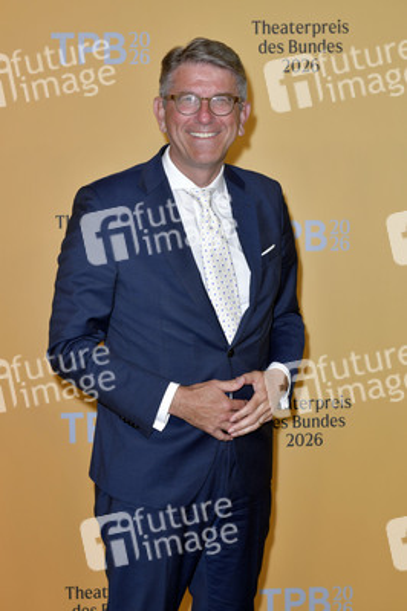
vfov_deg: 34.5
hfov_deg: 23.3
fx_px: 985
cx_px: 204
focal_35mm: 58
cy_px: 306
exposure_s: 1/200
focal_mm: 58
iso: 500
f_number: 6.3
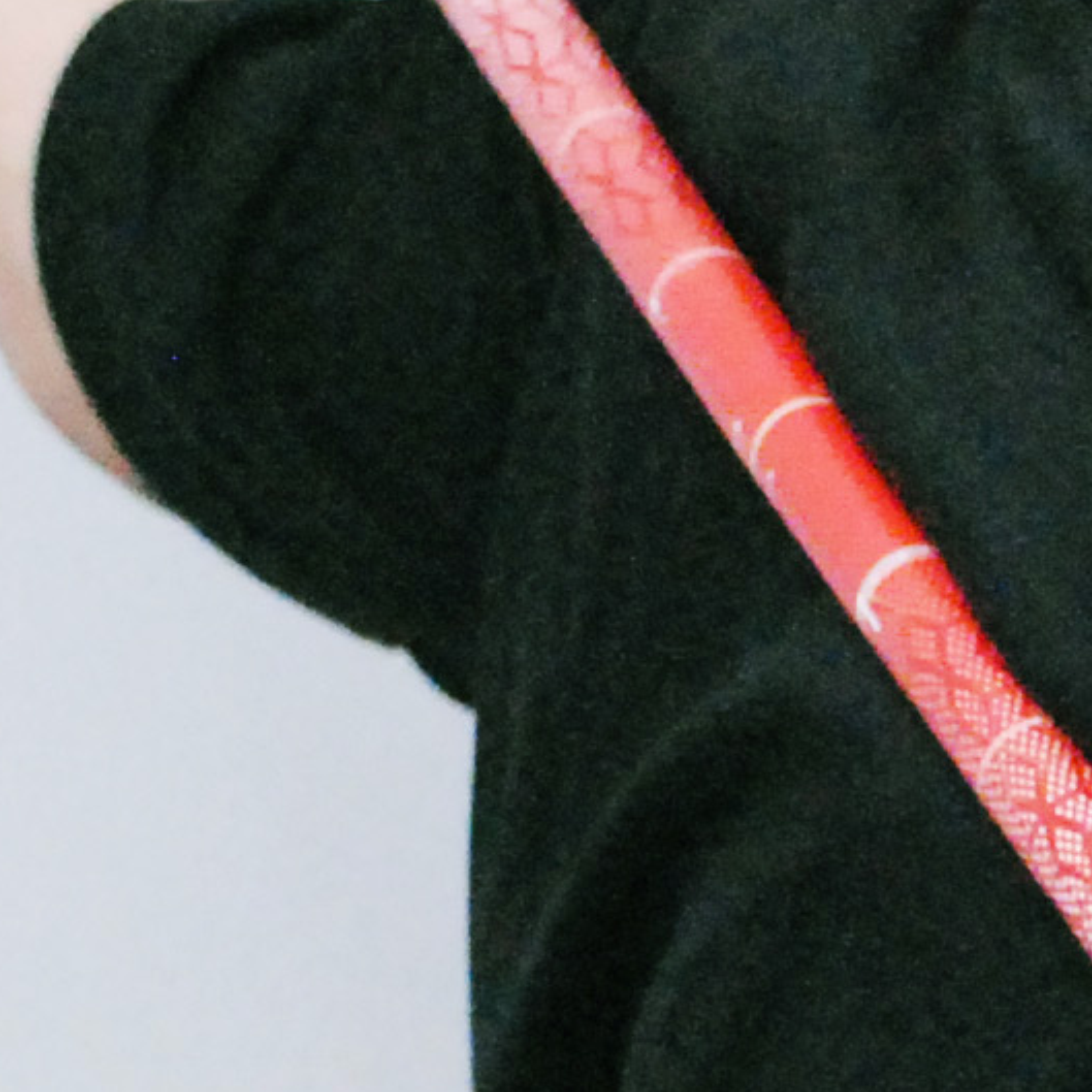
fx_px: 10671
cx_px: 1538
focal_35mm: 299
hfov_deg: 5.8
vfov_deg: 5.8
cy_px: 1350
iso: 1600
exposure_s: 1/200
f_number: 4.8
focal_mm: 32
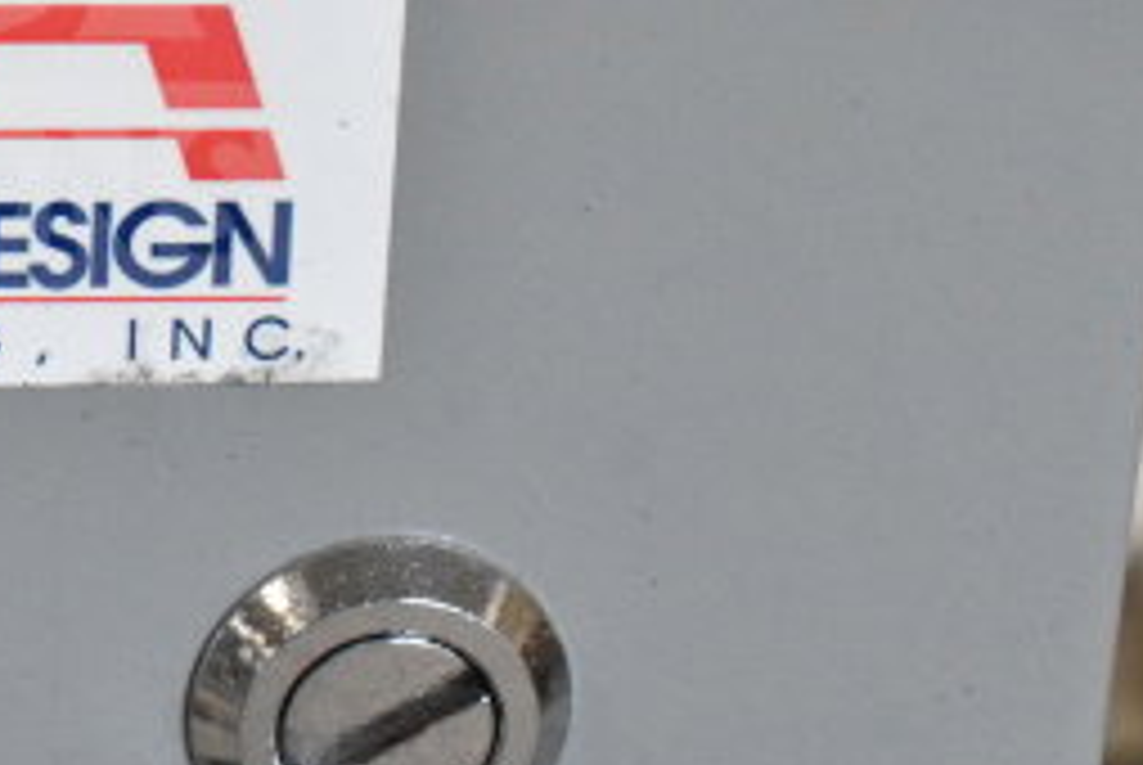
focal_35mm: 144
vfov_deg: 9.5
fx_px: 4577
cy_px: -61
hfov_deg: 13.8
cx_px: -202
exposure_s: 1/320
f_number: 9
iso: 6400
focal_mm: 40
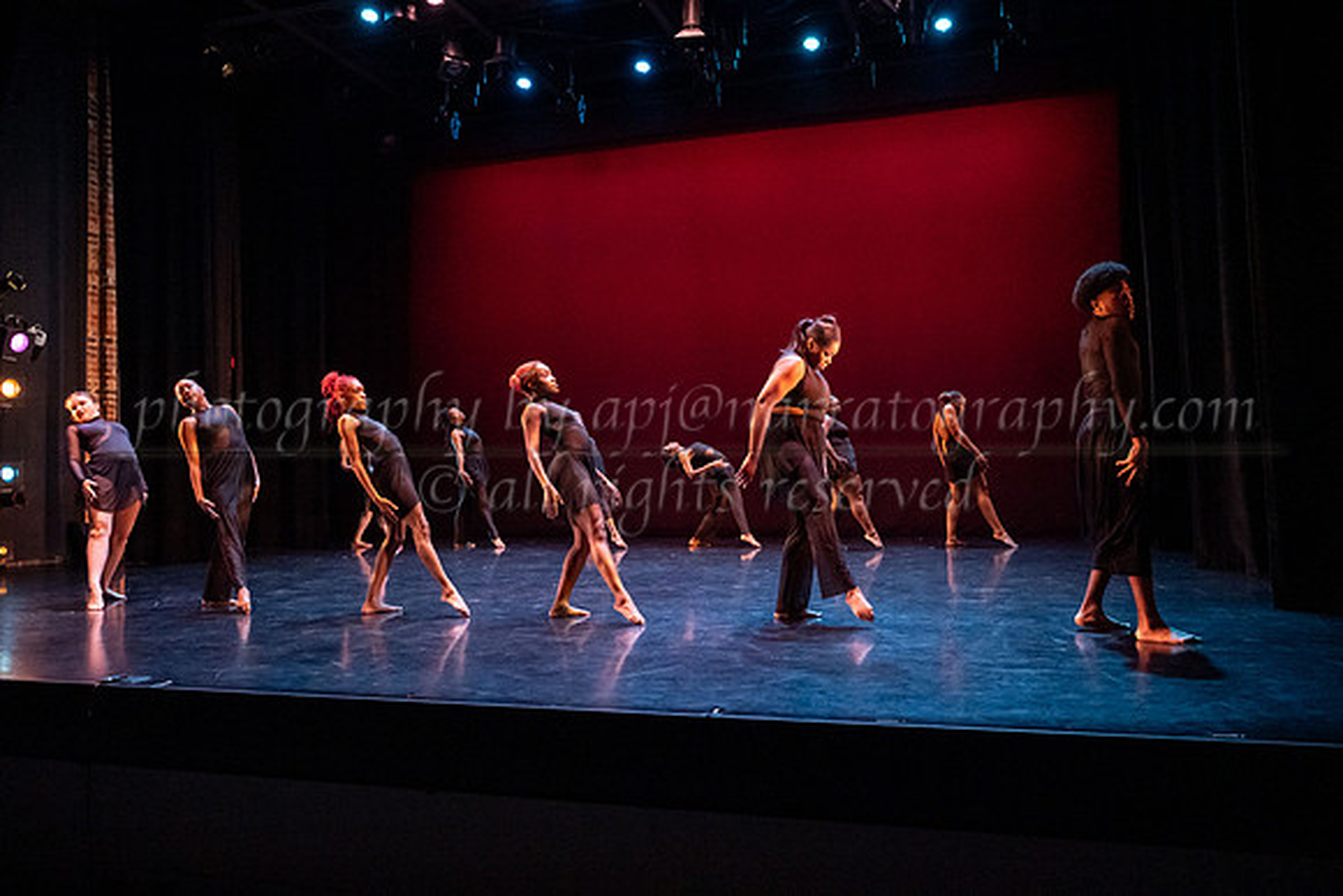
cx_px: 672
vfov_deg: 46.4
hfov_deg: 65.5
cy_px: 448
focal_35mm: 28
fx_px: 1045
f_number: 3.5
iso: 6400
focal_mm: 28
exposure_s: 1/320
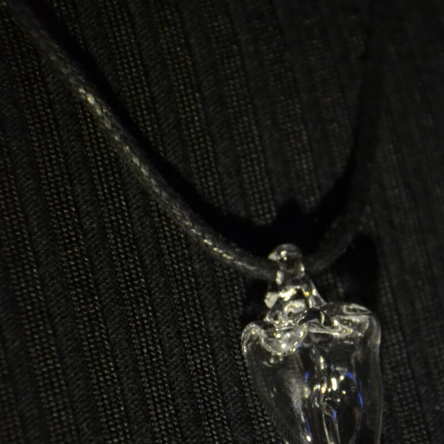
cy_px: 194
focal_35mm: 402
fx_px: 5834
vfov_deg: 4.4
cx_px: 394
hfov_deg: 4.4
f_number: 5.6
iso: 1600
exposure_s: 1/60
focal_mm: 98
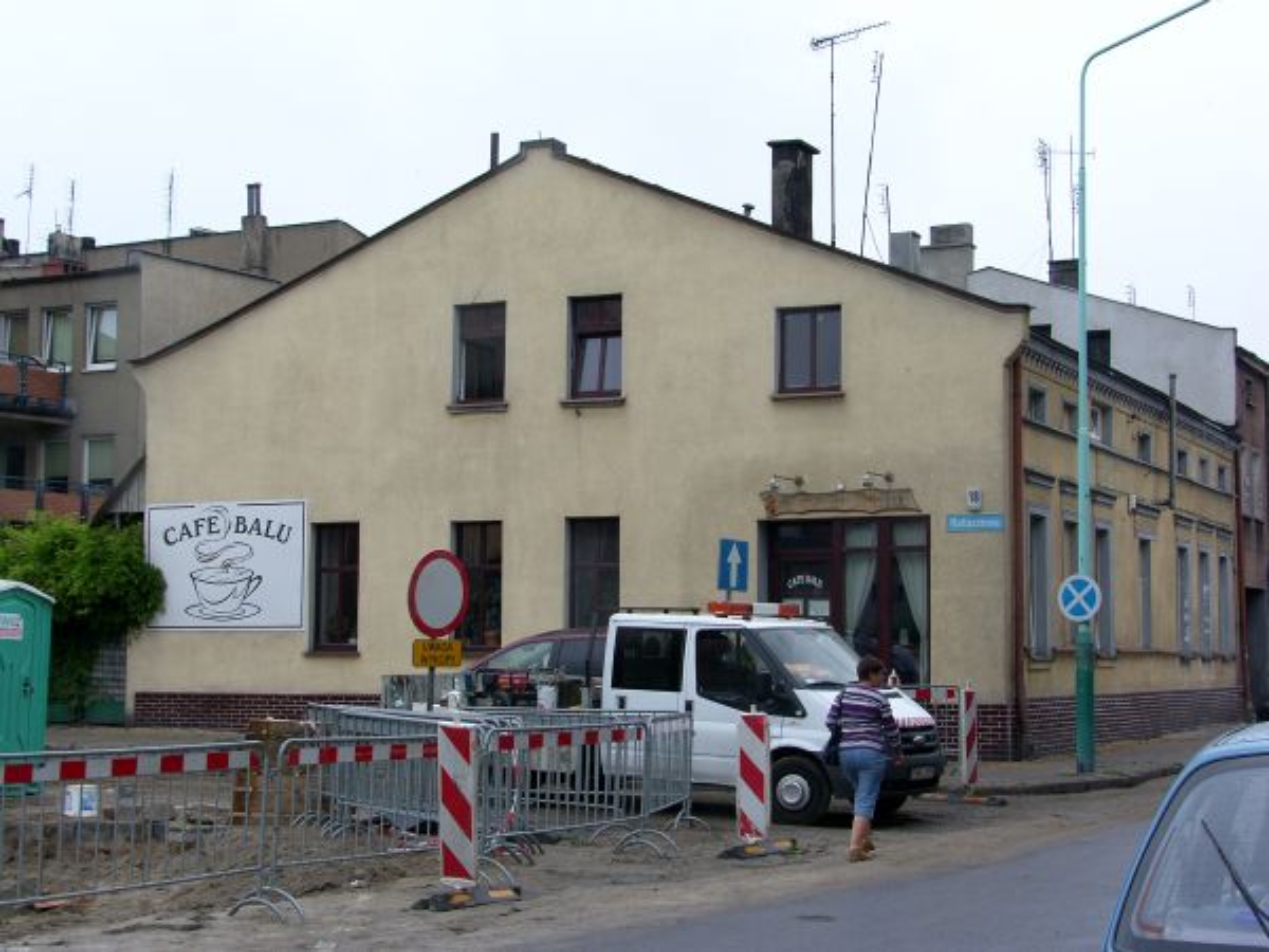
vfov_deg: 24.4
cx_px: 634
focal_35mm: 60
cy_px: 476
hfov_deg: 32.2
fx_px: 2200
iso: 50
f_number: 5
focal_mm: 15.5
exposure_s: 1/320
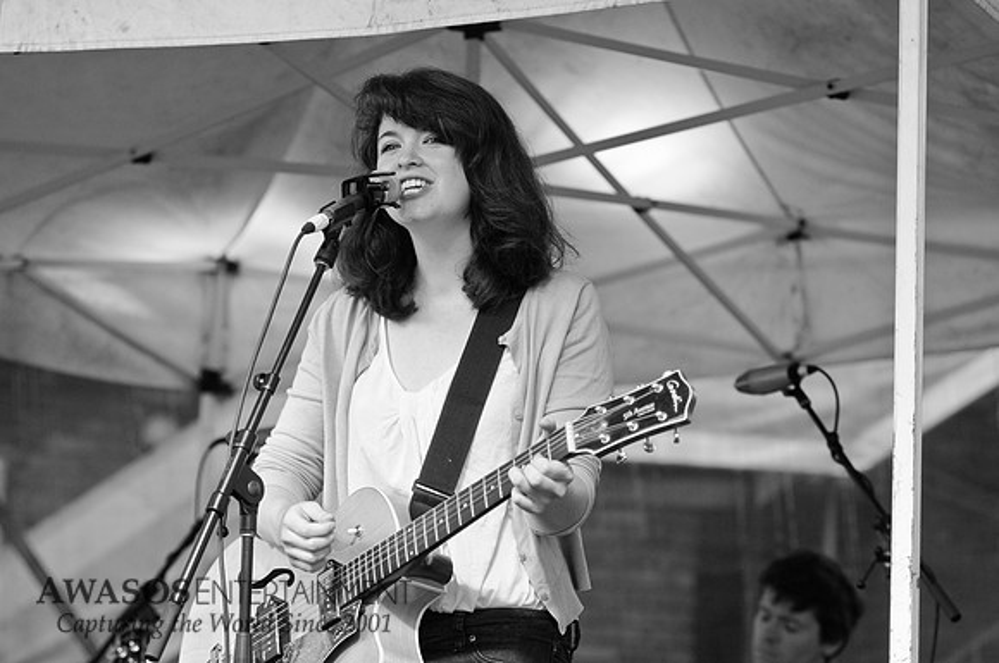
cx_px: 500
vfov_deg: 10.6
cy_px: 332
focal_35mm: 129
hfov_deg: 15.9
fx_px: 3575
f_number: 2.8
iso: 800
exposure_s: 1/320
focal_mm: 86
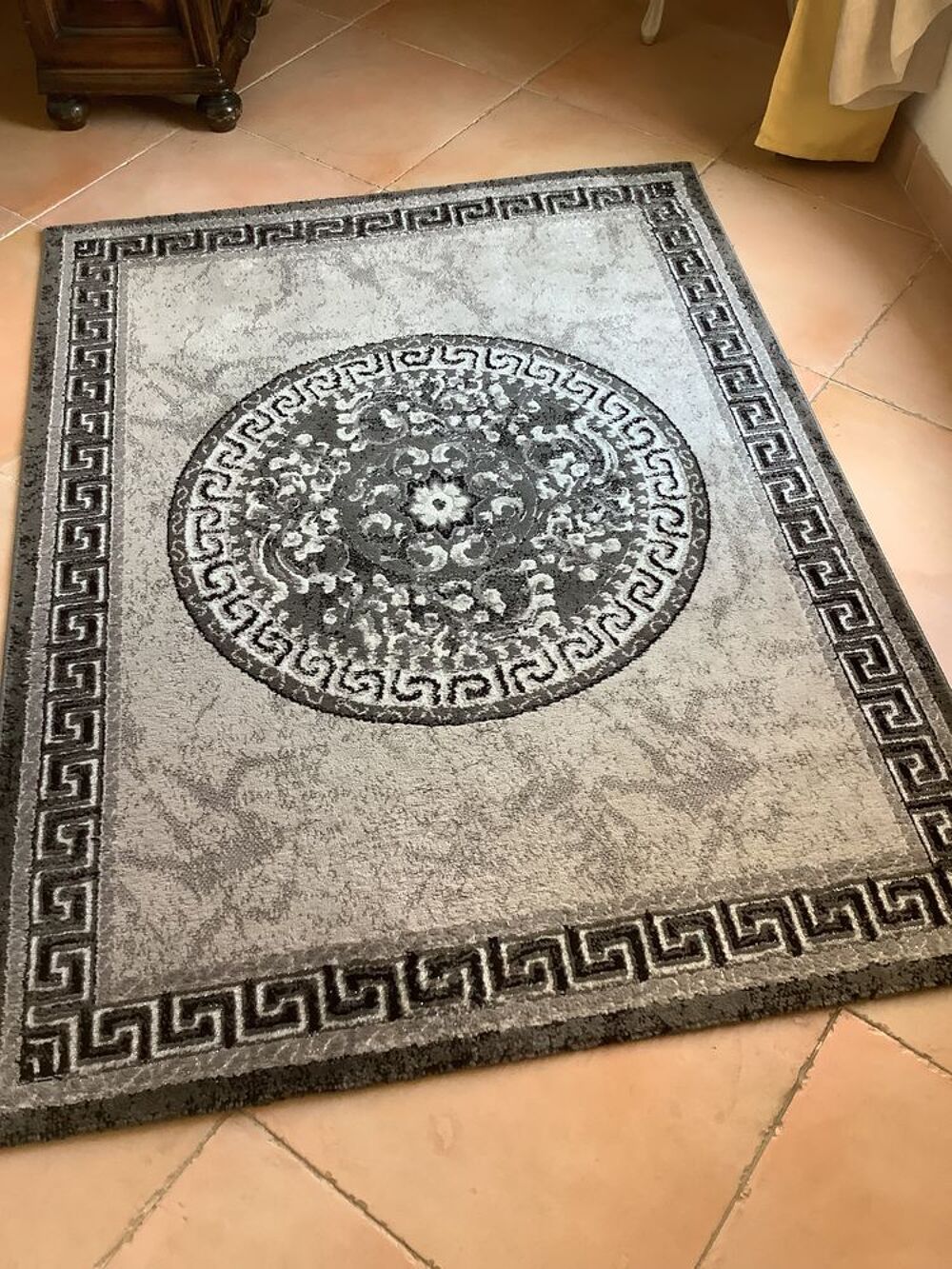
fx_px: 1137
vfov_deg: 58.3
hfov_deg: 45.4
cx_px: 476
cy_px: 634
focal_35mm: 31
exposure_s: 1/60
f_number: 2.4
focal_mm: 3.3
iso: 64
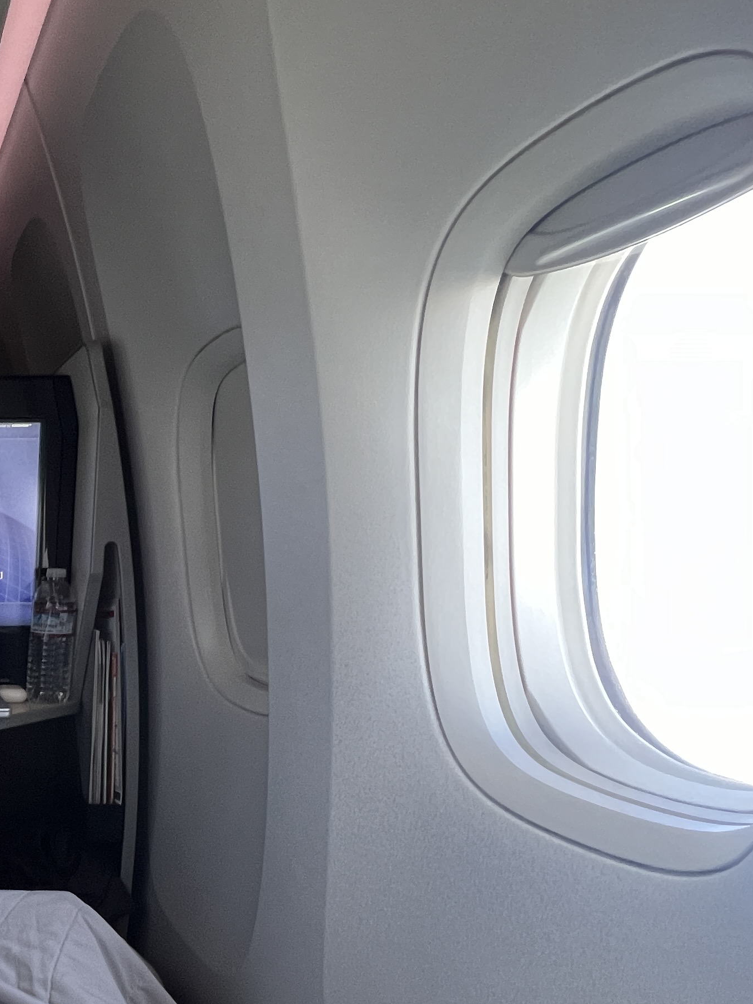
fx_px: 841
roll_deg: +0.2
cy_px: 750
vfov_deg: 58.5
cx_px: -172
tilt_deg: -9.3
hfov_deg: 36.2
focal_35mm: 29
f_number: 1.8
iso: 250
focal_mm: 1.57
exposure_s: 1/95
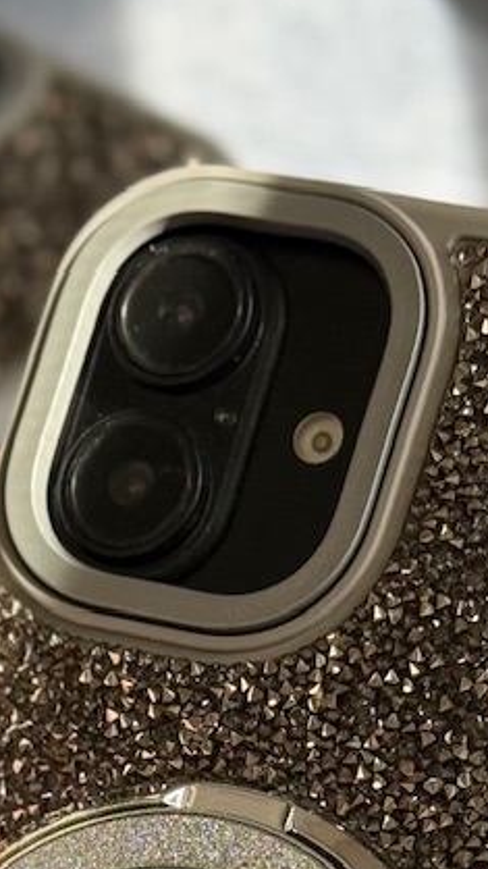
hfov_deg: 7.6
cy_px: 1021
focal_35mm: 160
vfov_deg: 13.1
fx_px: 3682
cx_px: 112
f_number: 1.78
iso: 64
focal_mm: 6.76
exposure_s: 1/583
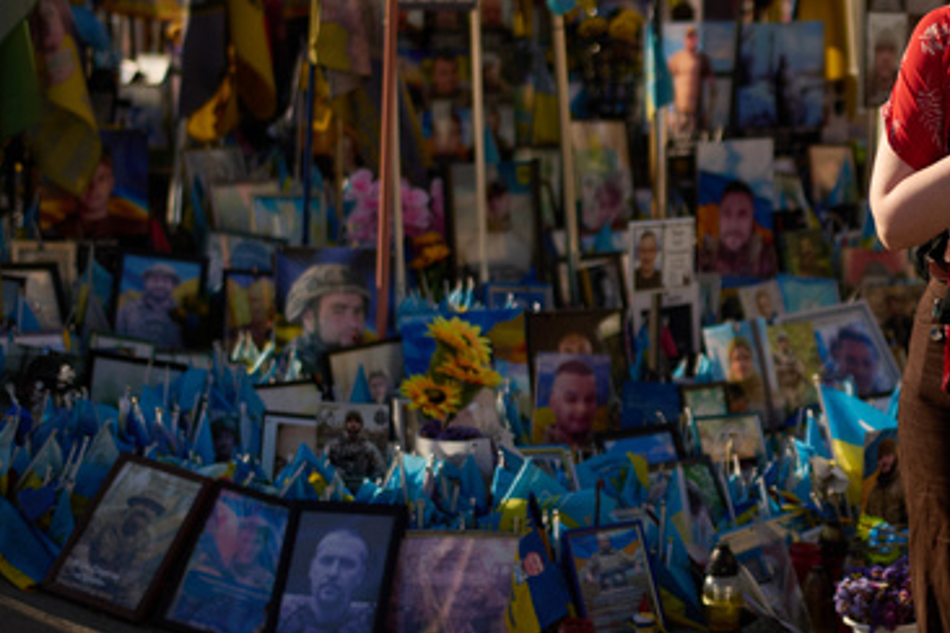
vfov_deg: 14.0
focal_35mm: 98
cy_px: 293
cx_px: 916
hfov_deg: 20.3
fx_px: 2586
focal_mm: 35
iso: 200
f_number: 1.4
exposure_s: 1/20000
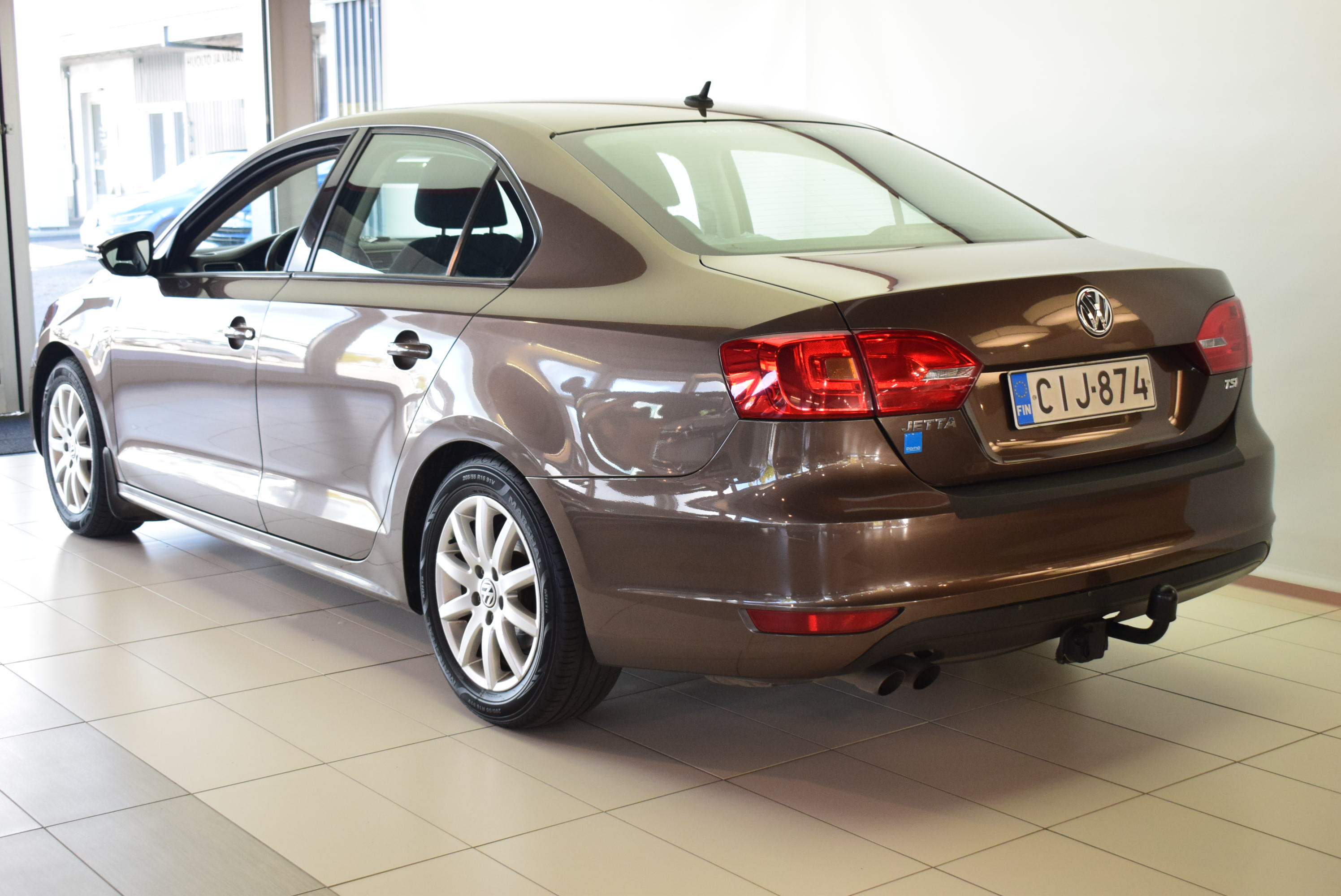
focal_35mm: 48
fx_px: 1789
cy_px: 448
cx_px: 670
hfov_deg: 41.1
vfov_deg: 28.1
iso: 1600
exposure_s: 1/250
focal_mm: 32
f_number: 4.5
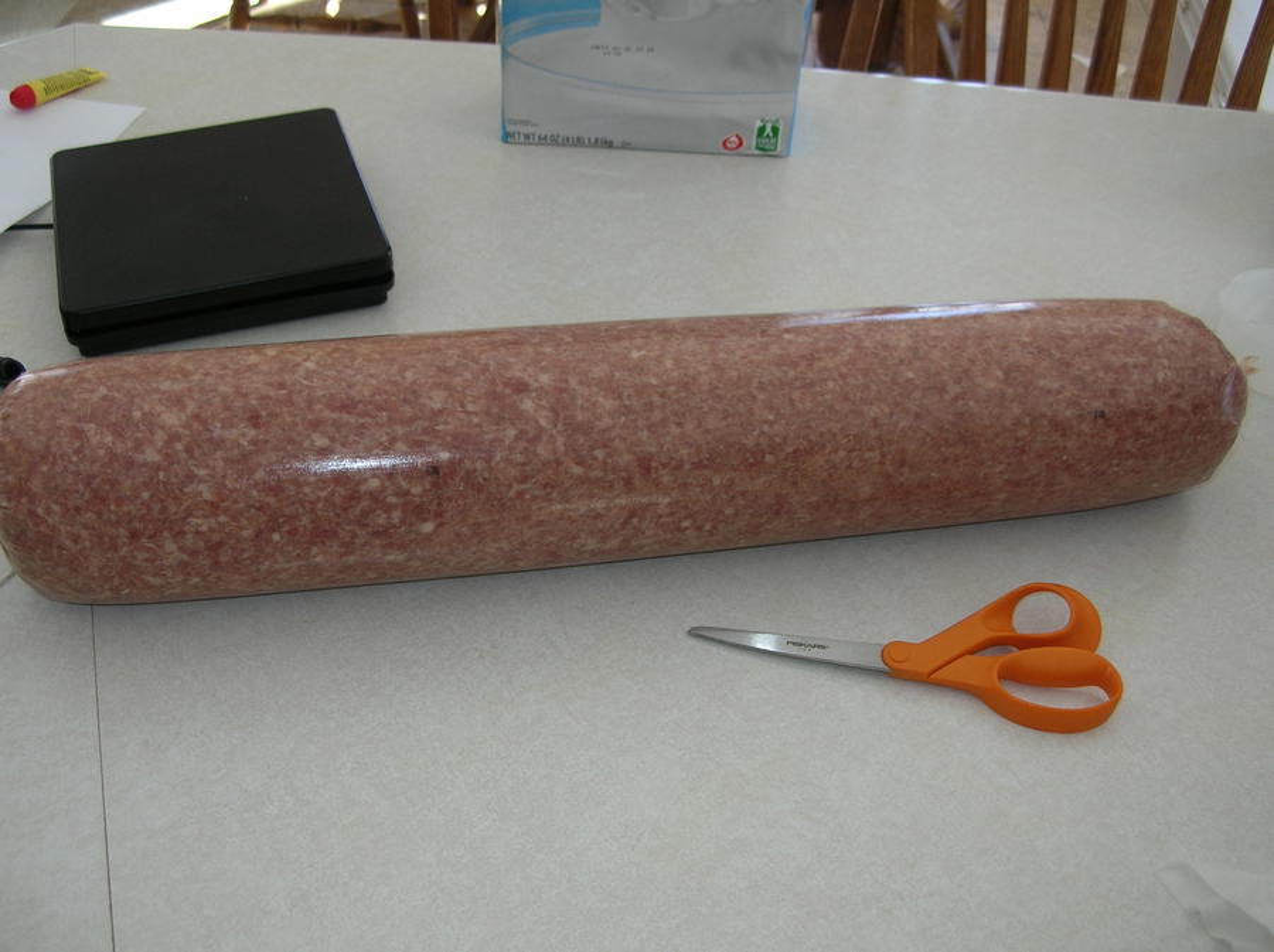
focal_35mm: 36
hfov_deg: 51.4
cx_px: 637
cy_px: 476
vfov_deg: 39.6
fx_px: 1324
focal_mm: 6
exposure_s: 1/30
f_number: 2.7
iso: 50
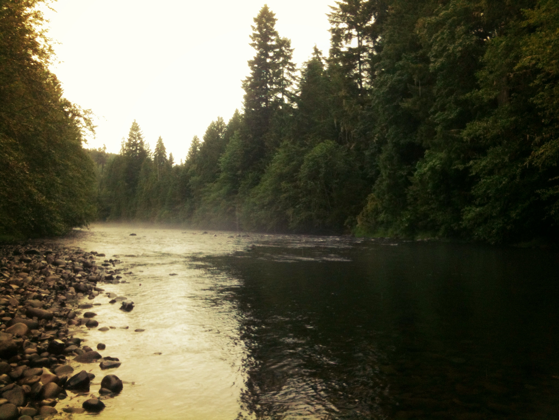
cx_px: 280
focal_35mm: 35
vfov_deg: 40.7
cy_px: 210
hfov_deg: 52.6
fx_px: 565
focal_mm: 3.85
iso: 64
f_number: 2.8
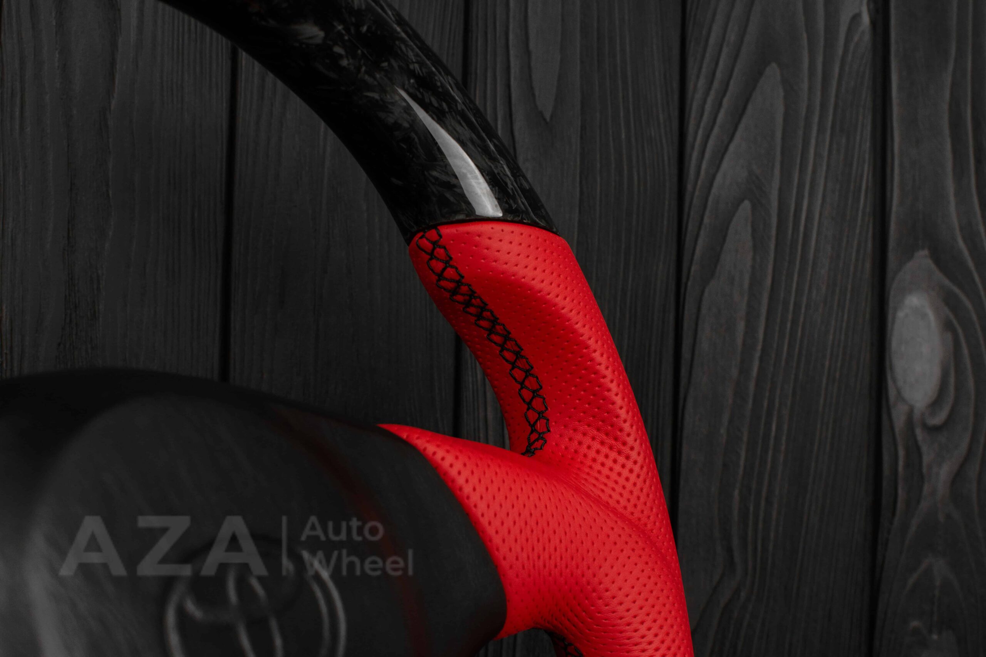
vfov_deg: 25.8
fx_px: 1438
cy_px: 328
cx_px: 493
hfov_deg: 37.8
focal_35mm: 52
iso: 500
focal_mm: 35
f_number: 6.3
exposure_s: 1/125
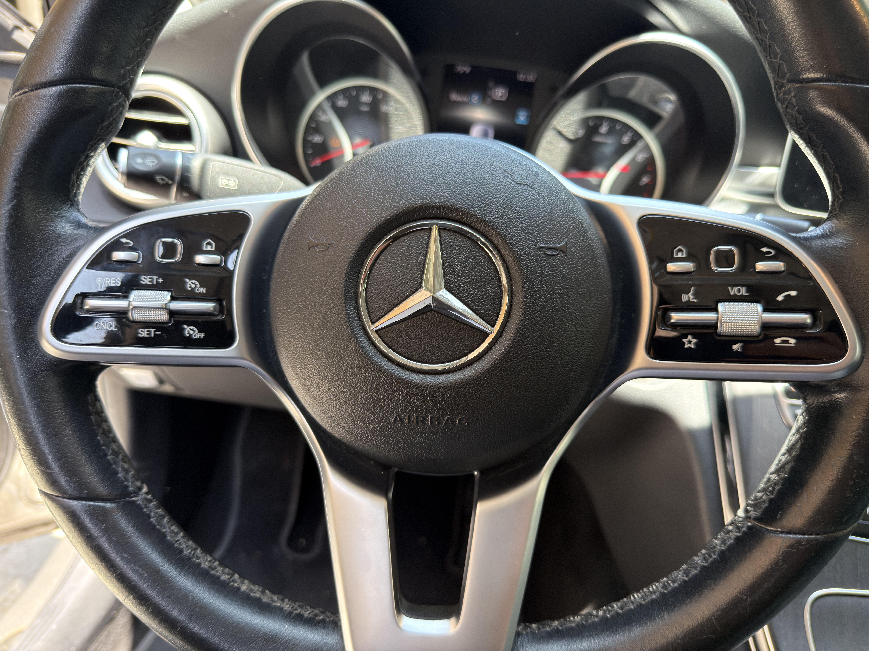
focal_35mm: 24
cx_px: 434
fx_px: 602
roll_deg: -3.6
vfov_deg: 56.8
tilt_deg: -20.9
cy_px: 326
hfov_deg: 71.6
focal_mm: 6.76
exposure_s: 1/233
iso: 200
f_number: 1.78
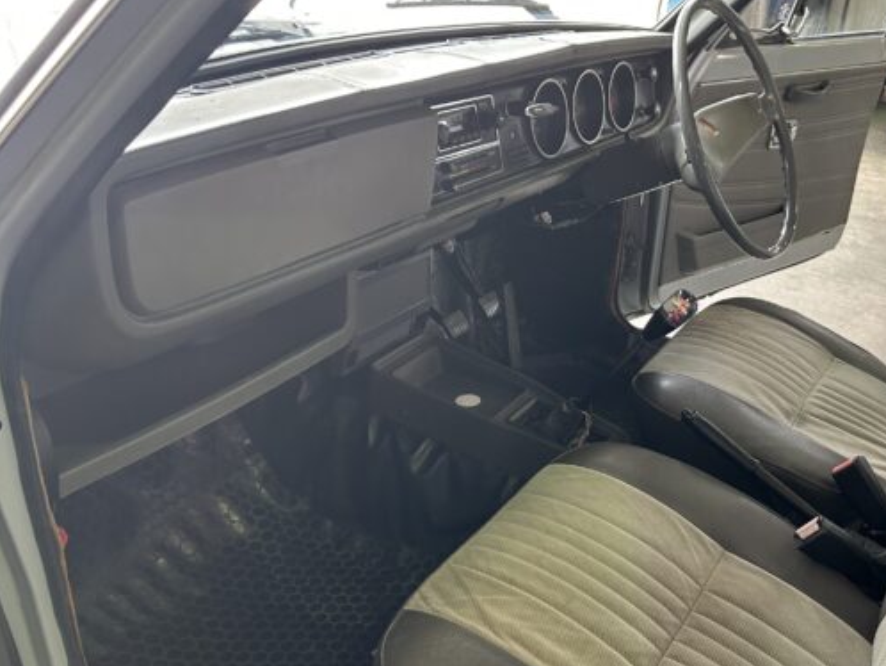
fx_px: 922
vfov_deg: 39.4
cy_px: 415
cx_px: 610
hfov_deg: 50.2
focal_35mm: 36
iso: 125
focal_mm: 5.7
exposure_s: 1/120
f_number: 1.5
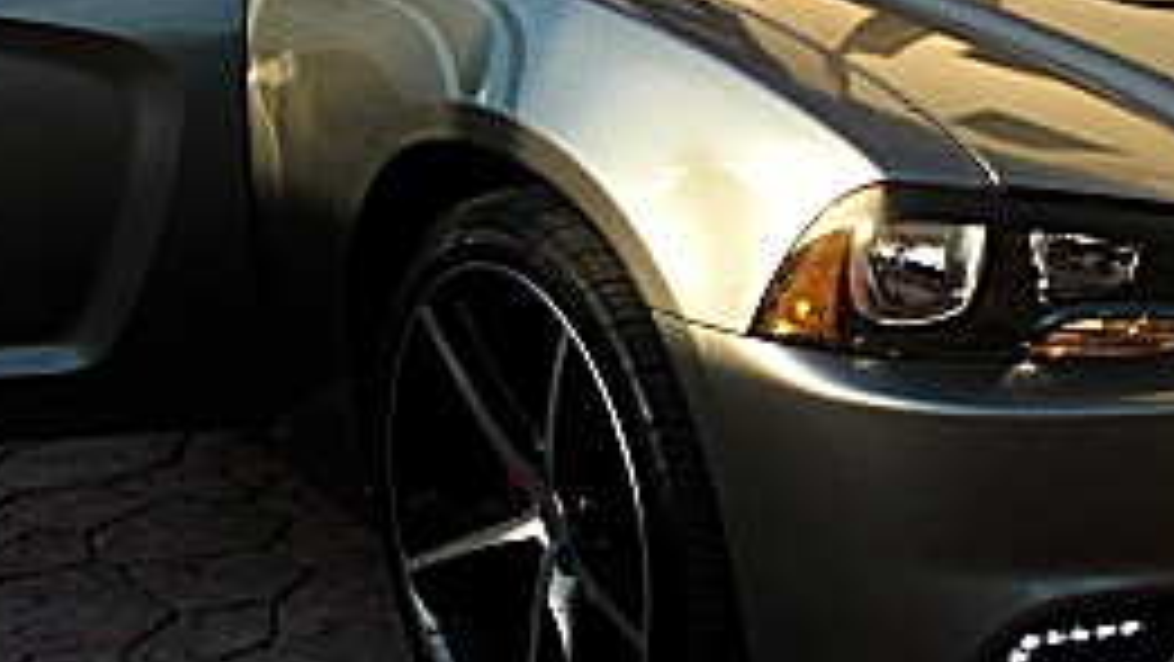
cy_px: 162
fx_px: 2989
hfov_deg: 22.2
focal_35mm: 96
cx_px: 652
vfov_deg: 12.6
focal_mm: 6.3
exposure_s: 1/200
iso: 50
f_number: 2.8
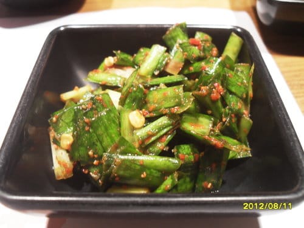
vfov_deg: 40.7
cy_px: 114
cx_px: 152
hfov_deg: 52.6
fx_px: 307
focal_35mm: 35
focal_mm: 6.2
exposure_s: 1/10
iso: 200
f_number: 2.8
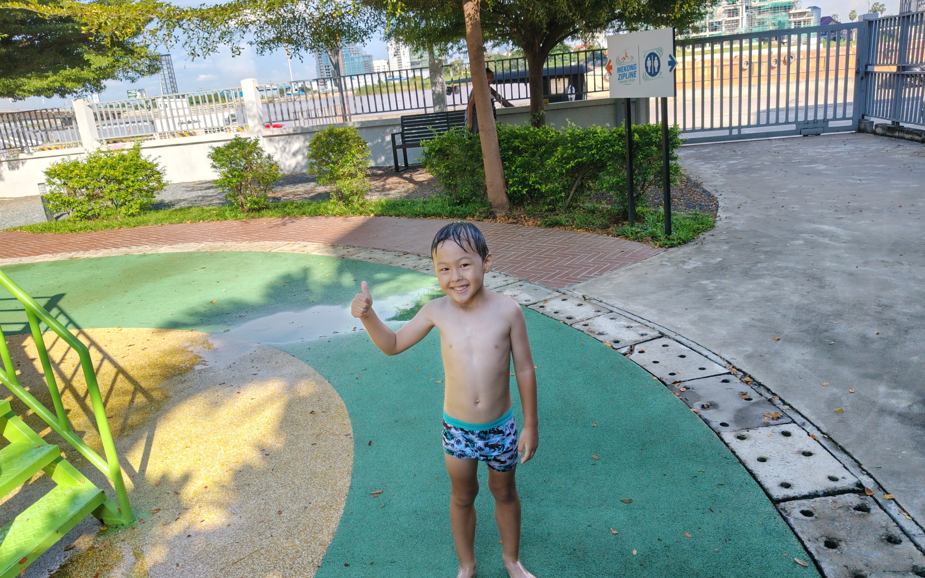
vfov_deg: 44.5
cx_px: 467
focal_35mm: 28
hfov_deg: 66.5
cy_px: 305
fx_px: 706
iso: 98
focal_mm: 4.84
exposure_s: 1/834
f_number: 1.88
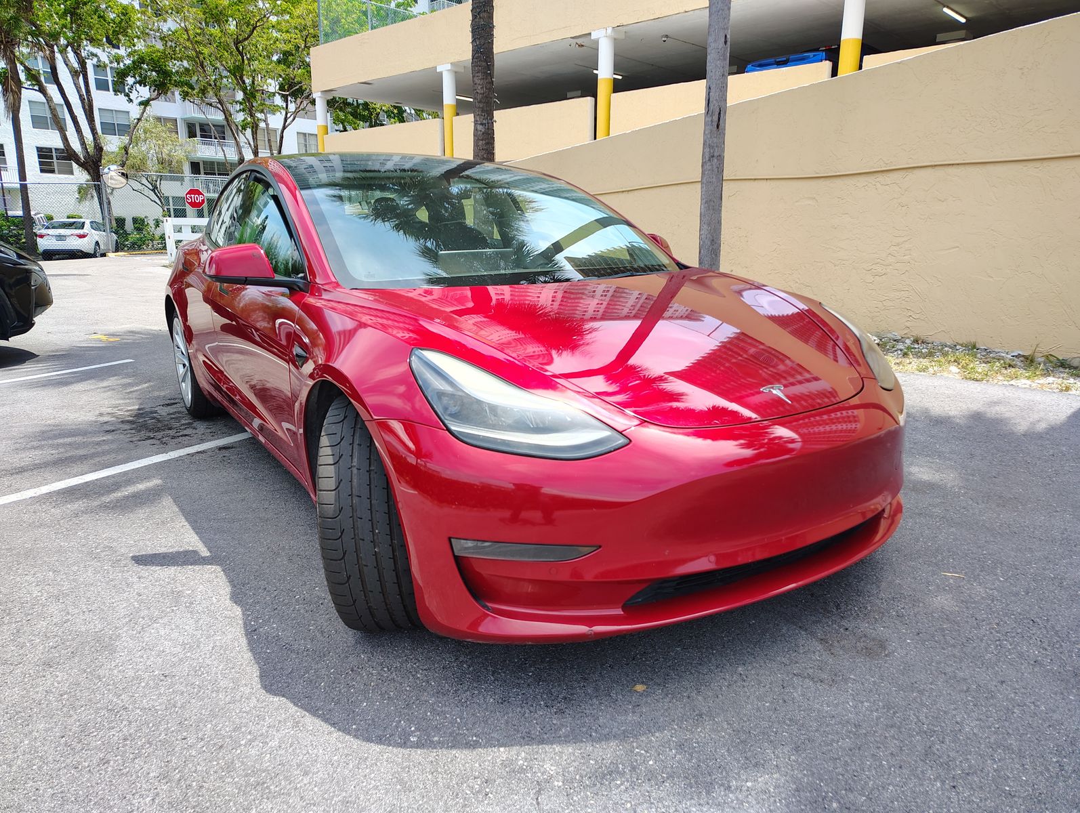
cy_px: 406
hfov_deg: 71.5
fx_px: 750
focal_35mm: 24
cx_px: 540
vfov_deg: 56.9
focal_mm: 5.56
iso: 100
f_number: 1.8
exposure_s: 1/356
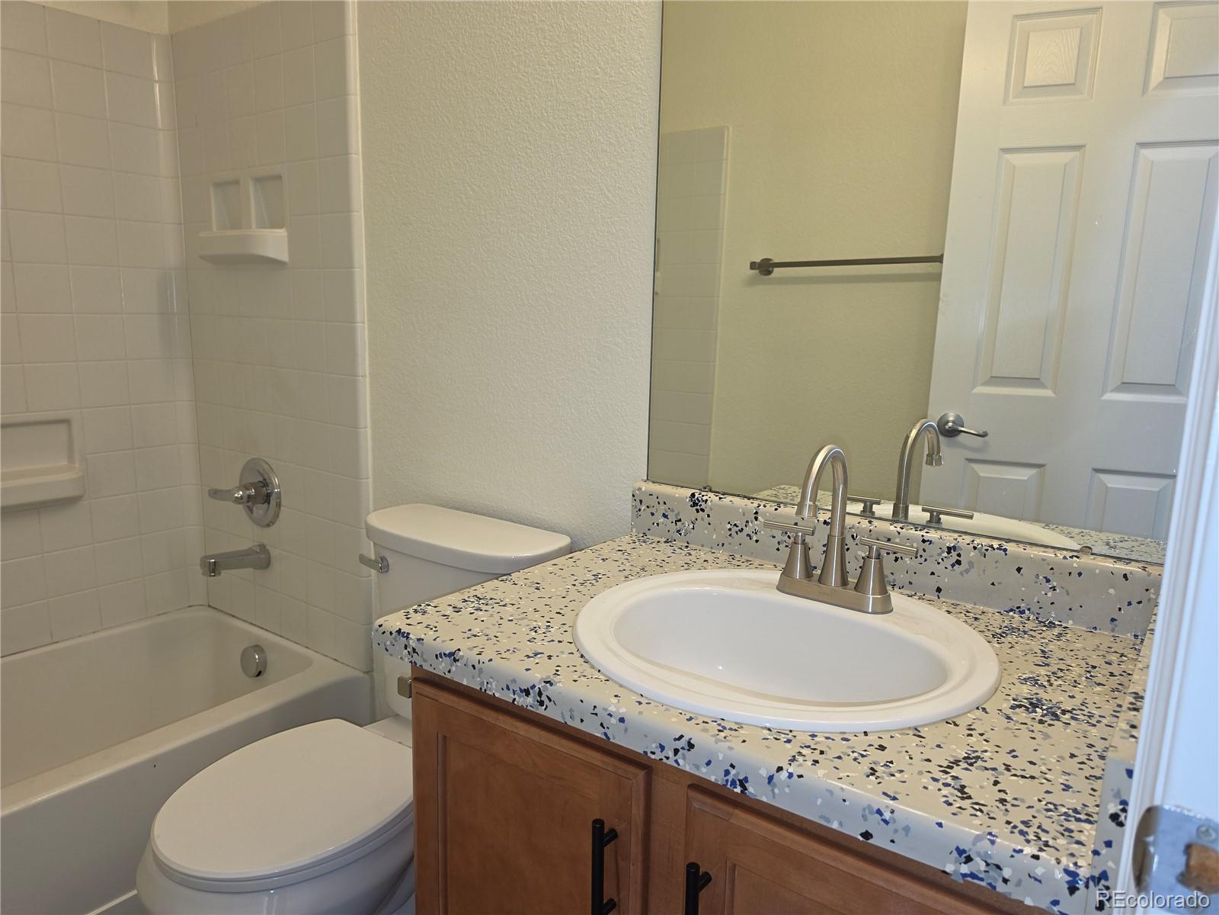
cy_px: 458
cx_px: 610
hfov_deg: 73.9
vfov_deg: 58.9
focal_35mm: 23
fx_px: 810
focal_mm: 6.5
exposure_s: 1/60
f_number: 1.4
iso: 40
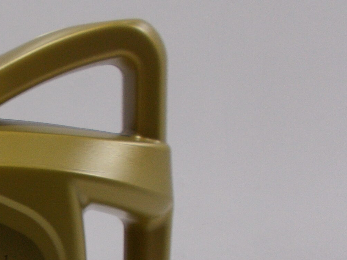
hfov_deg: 25.8
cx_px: -87
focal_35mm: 66
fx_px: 662
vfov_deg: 21.2
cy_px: 278
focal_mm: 4.6
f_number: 3.2
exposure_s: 1/25
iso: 125
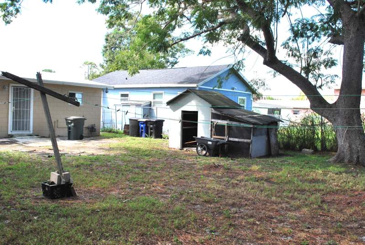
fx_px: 366
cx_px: 182
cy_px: 122
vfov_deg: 37.0
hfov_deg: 53.0
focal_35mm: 36
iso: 200
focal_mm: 24
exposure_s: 1/160
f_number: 9
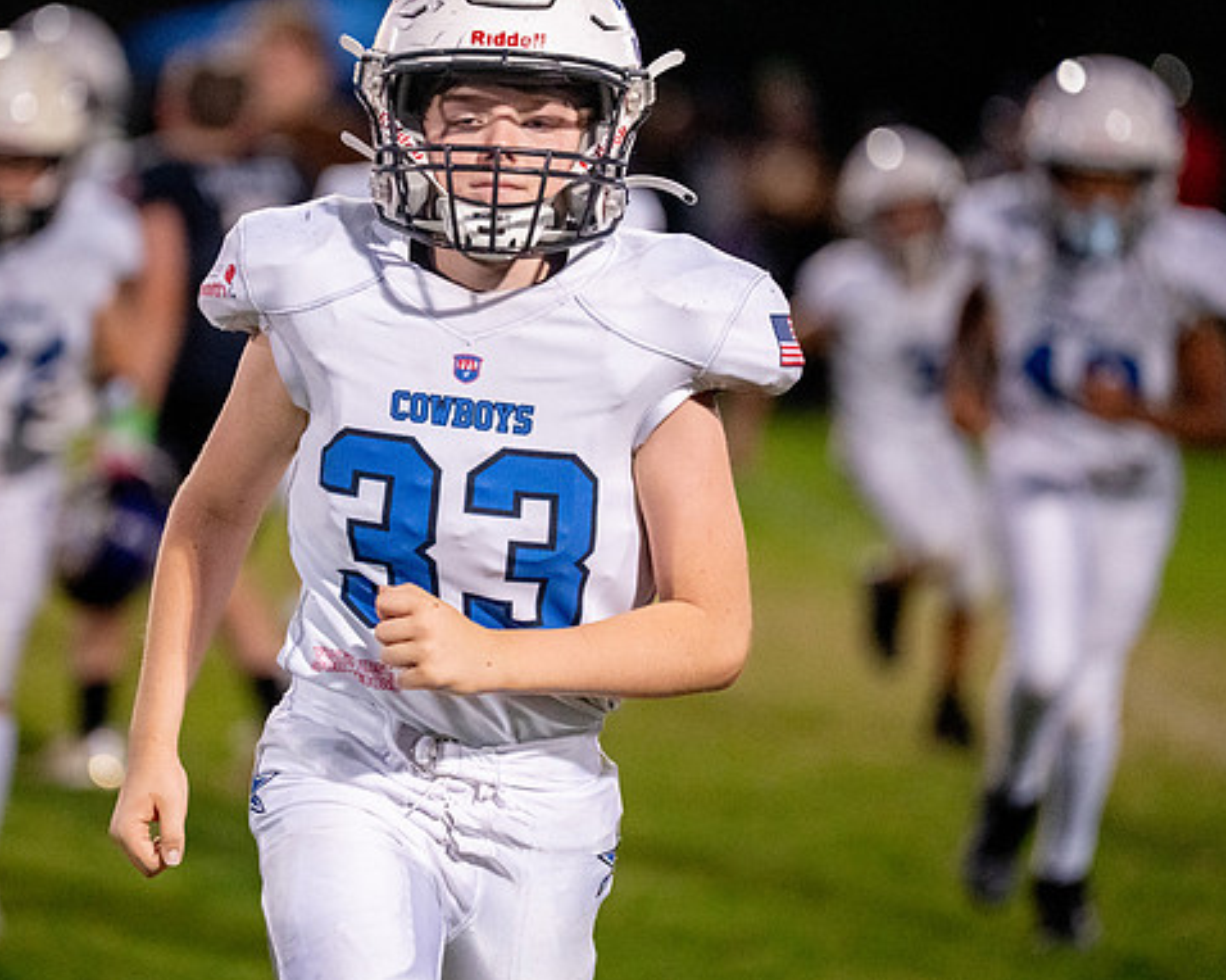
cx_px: 417
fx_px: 9974
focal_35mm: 275
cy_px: 349
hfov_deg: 7.0
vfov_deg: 5.6
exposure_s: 1/640
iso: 6400
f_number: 2.8
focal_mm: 185
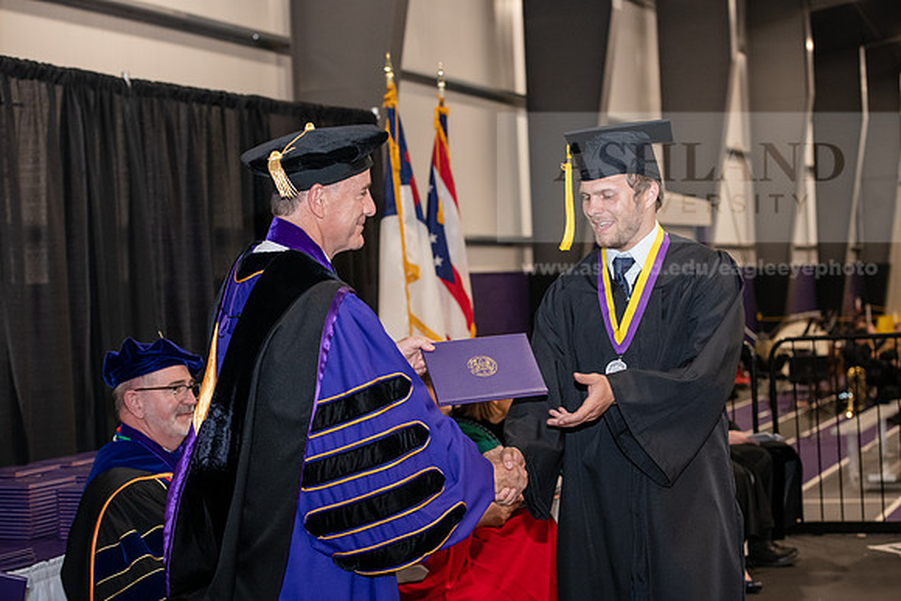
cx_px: 450
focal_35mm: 70
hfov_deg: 28.8
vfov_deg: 19.5
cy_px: 300
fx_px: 1752
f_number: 5
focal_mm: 70
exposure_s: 1/200
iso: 2500
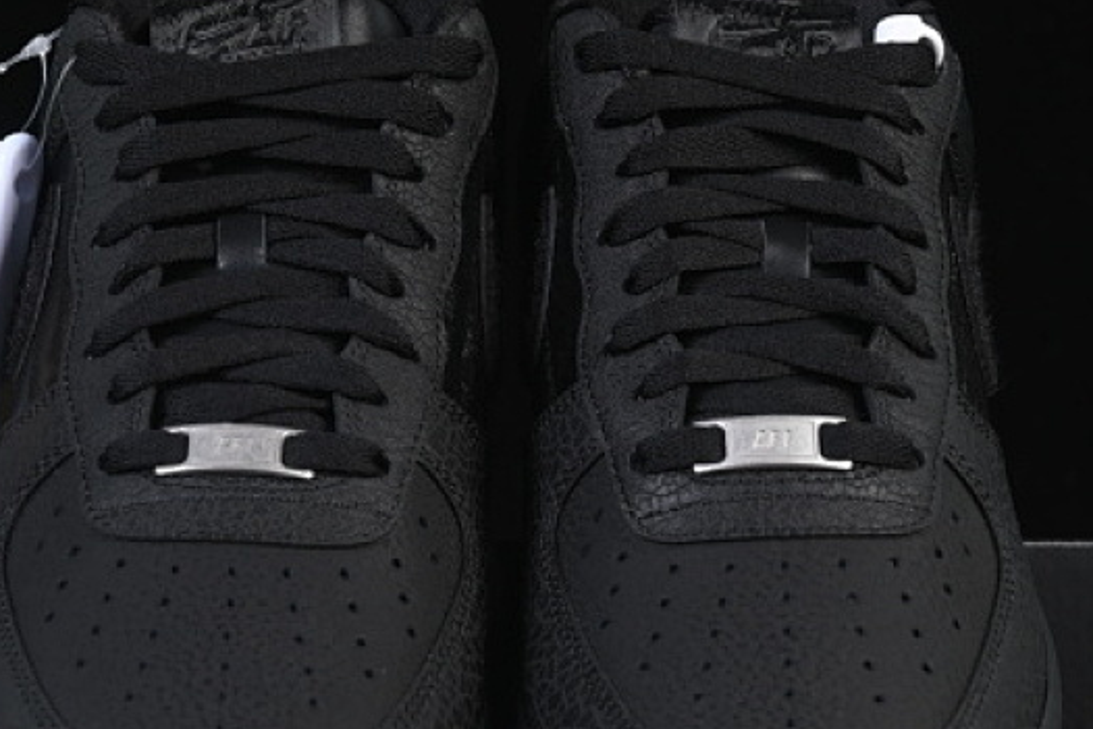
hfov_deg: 13.3
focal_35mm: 154
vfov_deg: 8.9
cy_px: 546
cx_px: 509
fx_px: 4677
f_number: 6.3
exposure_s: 1/50
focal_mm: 50
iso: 160
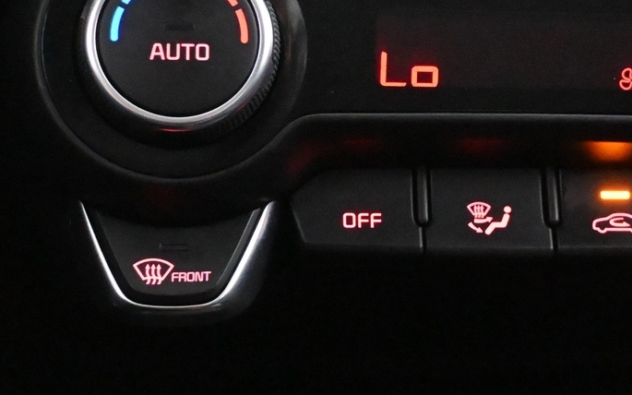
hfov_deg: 21.3
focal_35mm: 96
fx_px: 1650
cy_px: 96
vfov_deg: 13.6
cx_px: 532
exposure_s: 1/40
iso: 12800
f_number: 4.5
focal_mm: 26.5
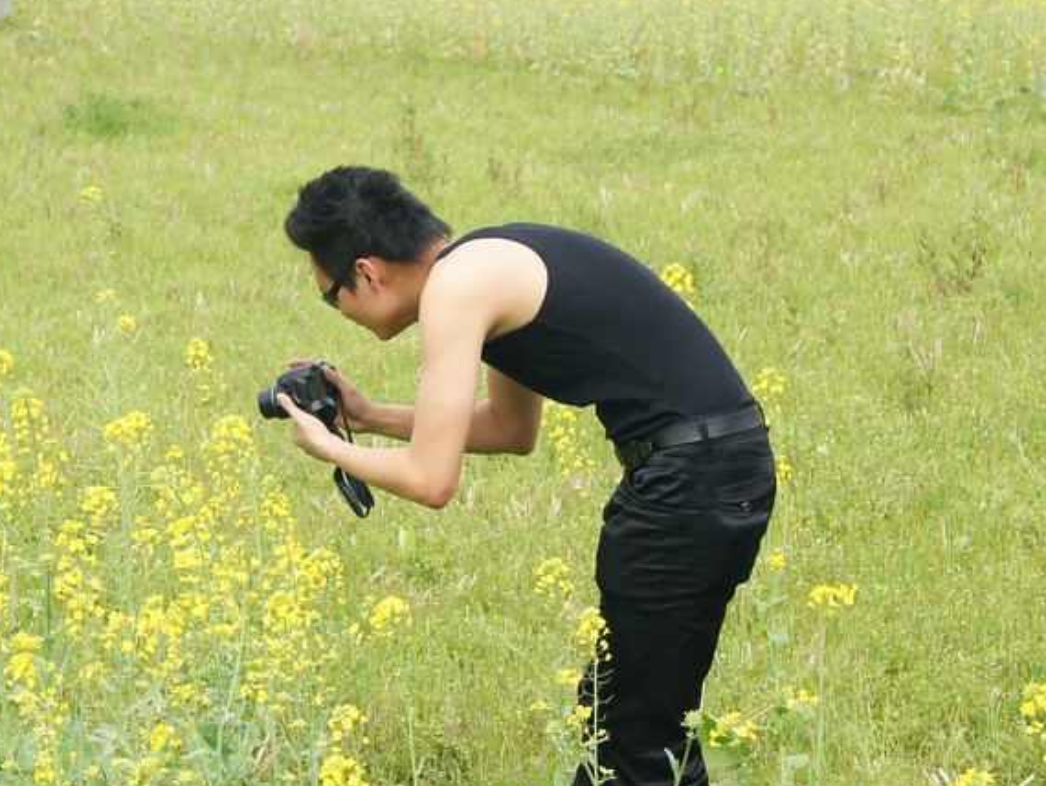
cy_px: 414
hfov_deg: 19.8
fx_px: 2993
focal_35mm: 99
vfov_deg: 15.0
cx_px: 440
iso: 200
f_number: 4.5
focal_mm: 28
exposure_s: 1/800
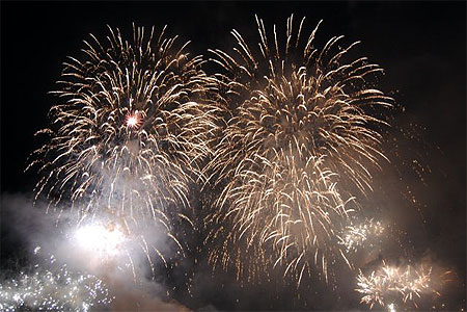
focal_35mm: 30
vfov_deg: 43.6
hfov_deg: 61.9
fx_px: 389
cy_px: 156
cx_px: 234
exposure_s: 1/8
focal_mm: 20
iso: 800
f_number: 3.8
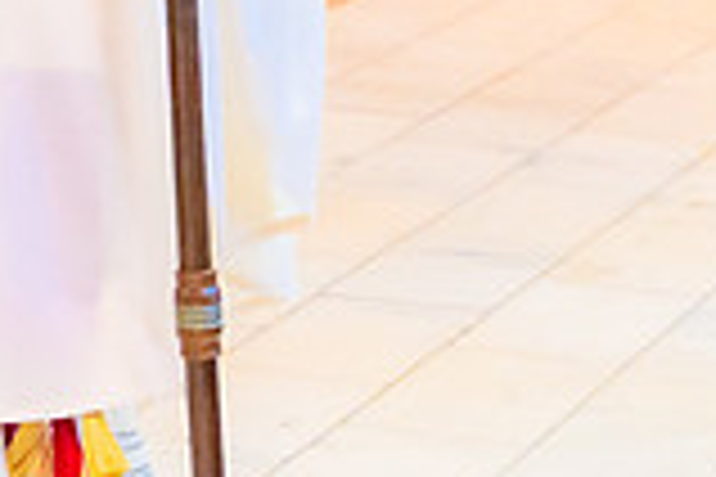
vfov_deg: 5.3
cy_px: -508
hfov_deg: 8.0
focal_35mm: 255
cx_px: 12
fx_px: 5071
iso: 4000
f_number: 2.8
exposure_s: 1/125
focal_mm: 40
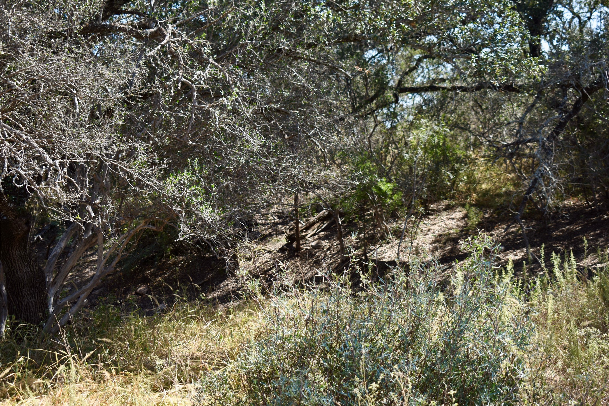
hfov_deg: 29.2
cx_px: 304
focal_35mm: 69
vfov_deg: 19.7
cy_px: 203
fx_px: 1167
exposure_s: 1/200
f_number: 5.3
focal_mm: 46
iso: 110
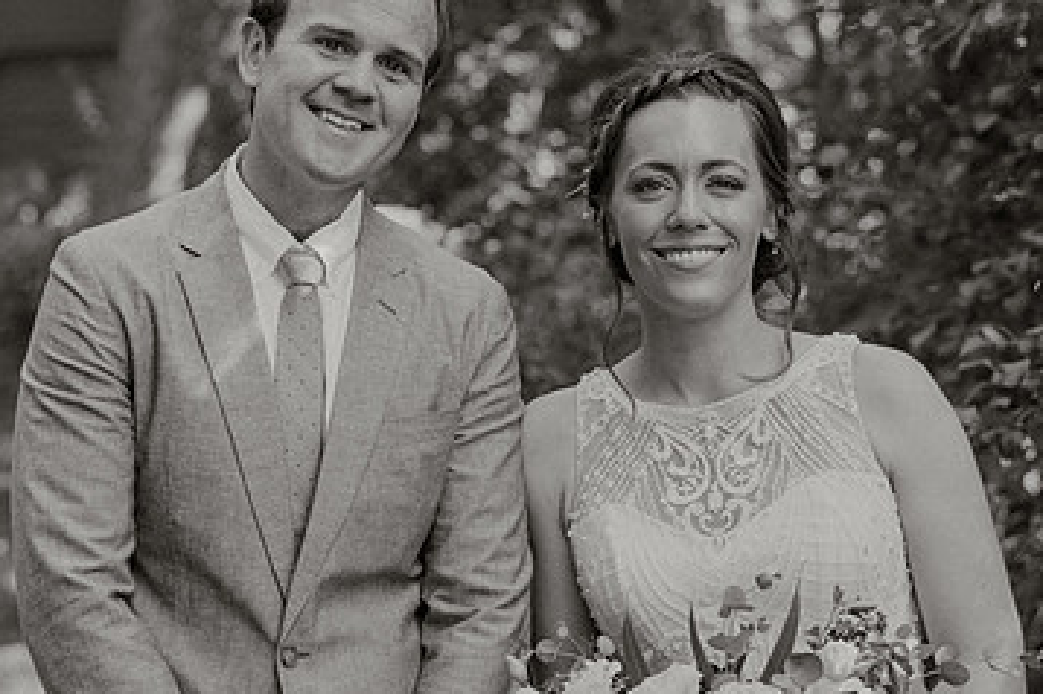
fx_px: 2721
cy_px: 306
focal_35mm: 94
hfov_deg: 21.6
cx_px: 373
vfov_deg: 14.5
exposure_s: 1/160
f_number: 3.2
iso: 160
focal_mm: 58
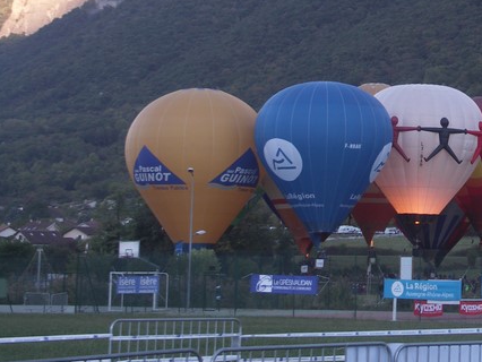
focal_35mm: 122
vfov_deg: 12.1
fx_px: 1700
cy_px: 41
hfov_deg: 15.9
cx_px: 448
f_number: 3.2
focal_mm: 16.9
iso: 50
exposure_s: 1/80
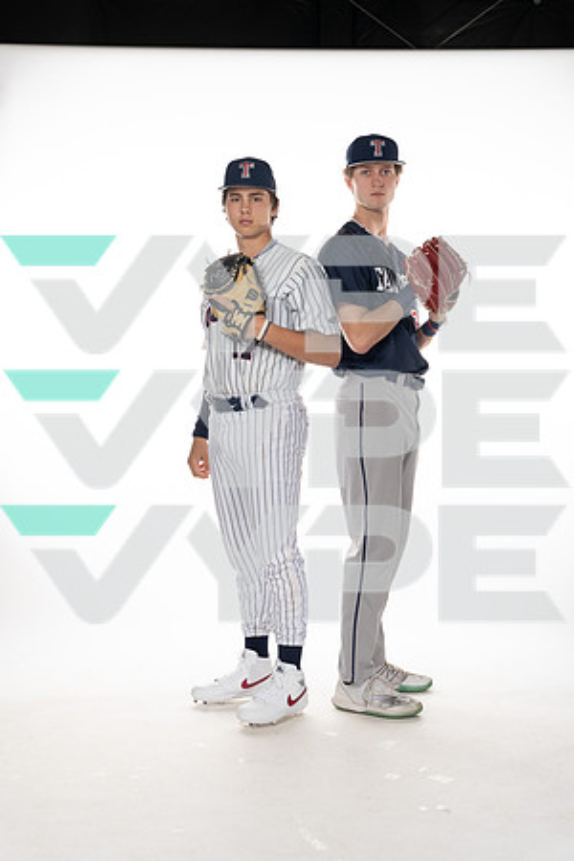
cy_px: 430
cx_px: 287
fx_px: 1220
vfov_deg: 38.9
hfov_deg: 26.5
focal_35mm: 51
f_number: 6.3
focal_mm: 51
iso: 400
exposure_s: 1/250
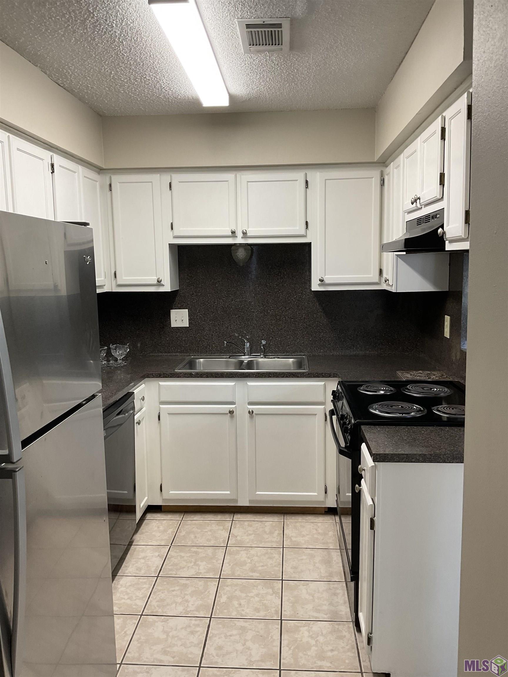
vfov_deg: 61.7
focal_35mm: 29
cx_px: 254
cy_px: 338
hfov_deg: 48.2
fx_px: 567
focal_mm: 3
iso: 50
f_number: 1.8
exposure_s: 1/60
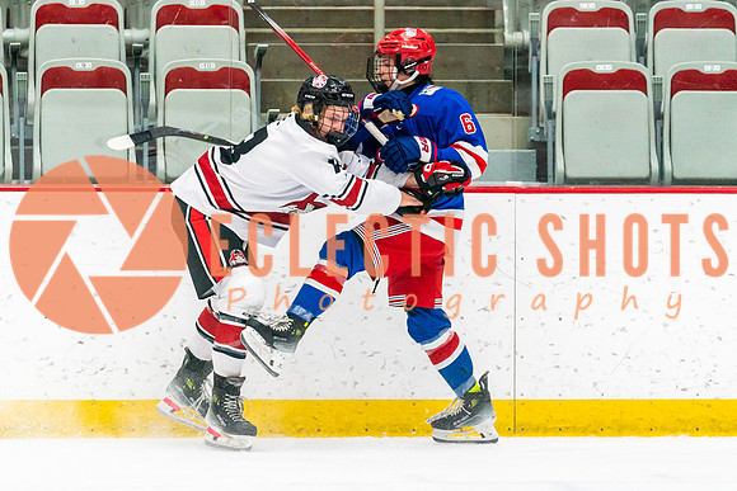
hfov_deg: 6.0
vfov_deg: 4.0
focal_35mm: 343
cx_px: 302
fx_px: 7030
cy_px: 272
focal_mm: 179
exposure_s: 1/1000
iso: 3200
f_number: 2.8
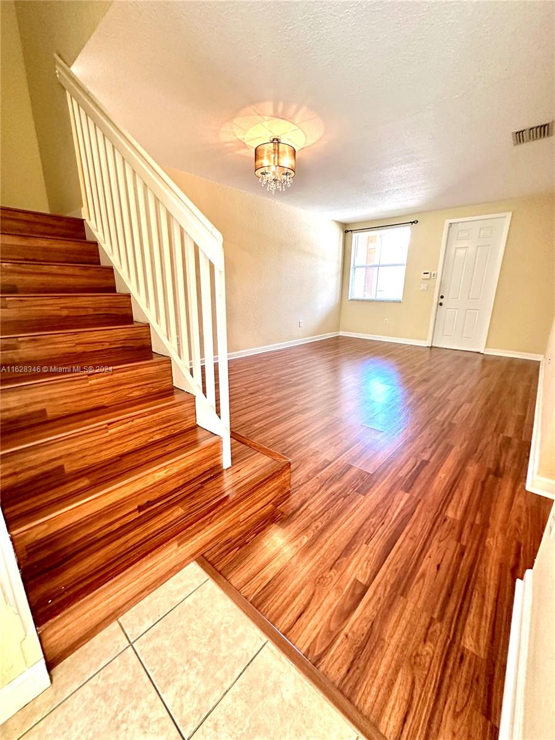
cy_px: 370
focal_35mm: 14
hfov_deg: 85.7
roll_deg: +0.4
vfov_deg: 102.1
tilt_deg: -15.8
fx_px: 299
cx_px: 278
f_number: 2.2
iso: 500
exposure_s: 1/60
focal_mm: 2.22
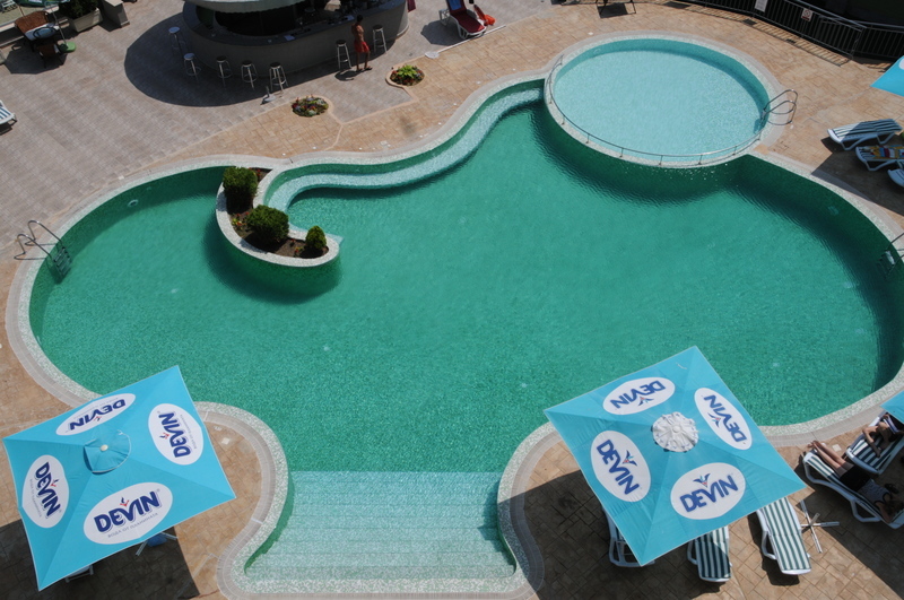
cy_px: 300
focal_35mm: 36
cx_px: 452
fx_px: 903
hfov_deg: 53.2
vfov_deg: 36.8
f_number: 13
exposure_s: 1/640
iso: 320
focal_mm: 24
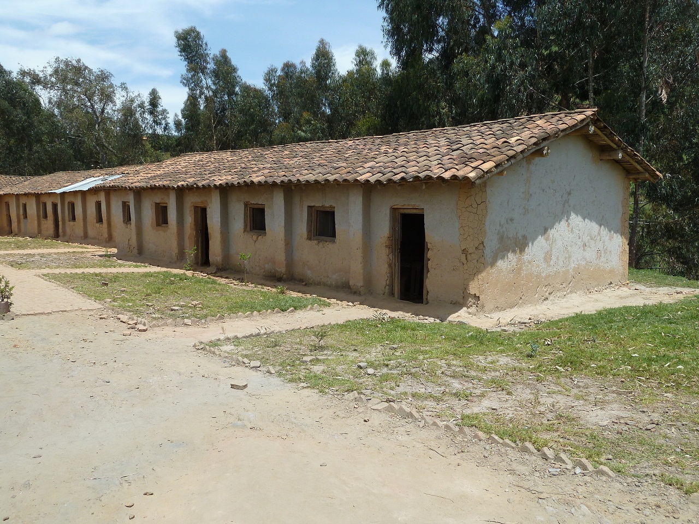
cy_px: 262
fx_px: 586
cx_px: 350
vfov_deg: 48.2
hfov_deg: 61.7
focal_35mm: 29
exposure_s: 1/500
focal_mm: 4.7
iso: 80
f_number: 4.5
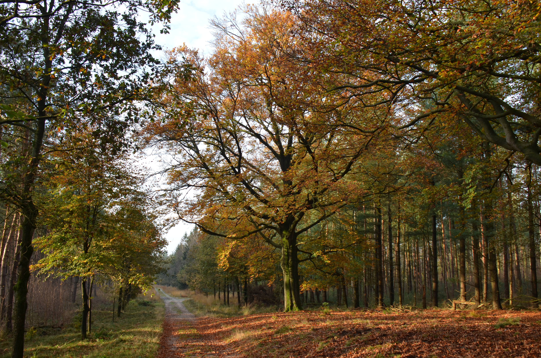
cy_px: 179
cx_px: 270
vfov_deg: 39.8
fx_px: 495
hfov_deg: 57.3
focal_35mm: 33
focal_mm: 22
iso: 250
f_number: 5.6
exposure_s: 1/125
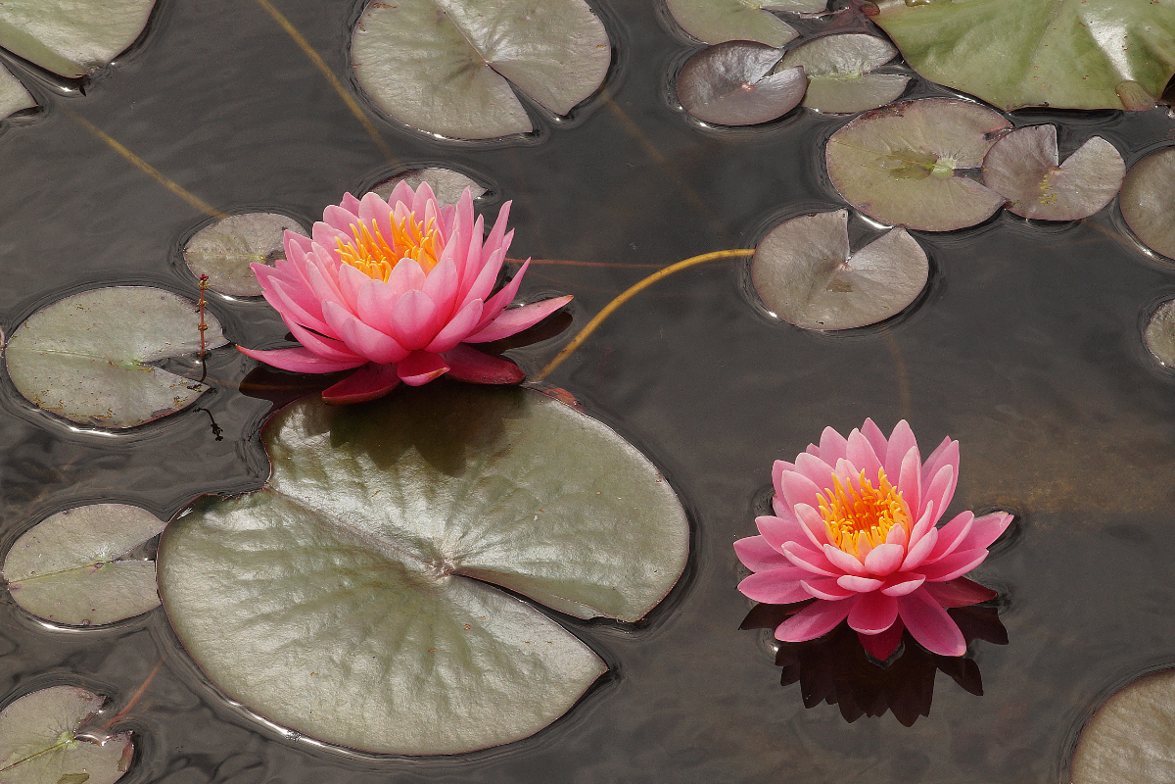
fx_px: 4895
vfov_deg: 9.1
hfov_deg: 13.7
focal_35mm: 150
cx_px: 588
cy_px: 392
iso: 200
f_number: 14
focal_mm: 100
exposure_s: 1/160
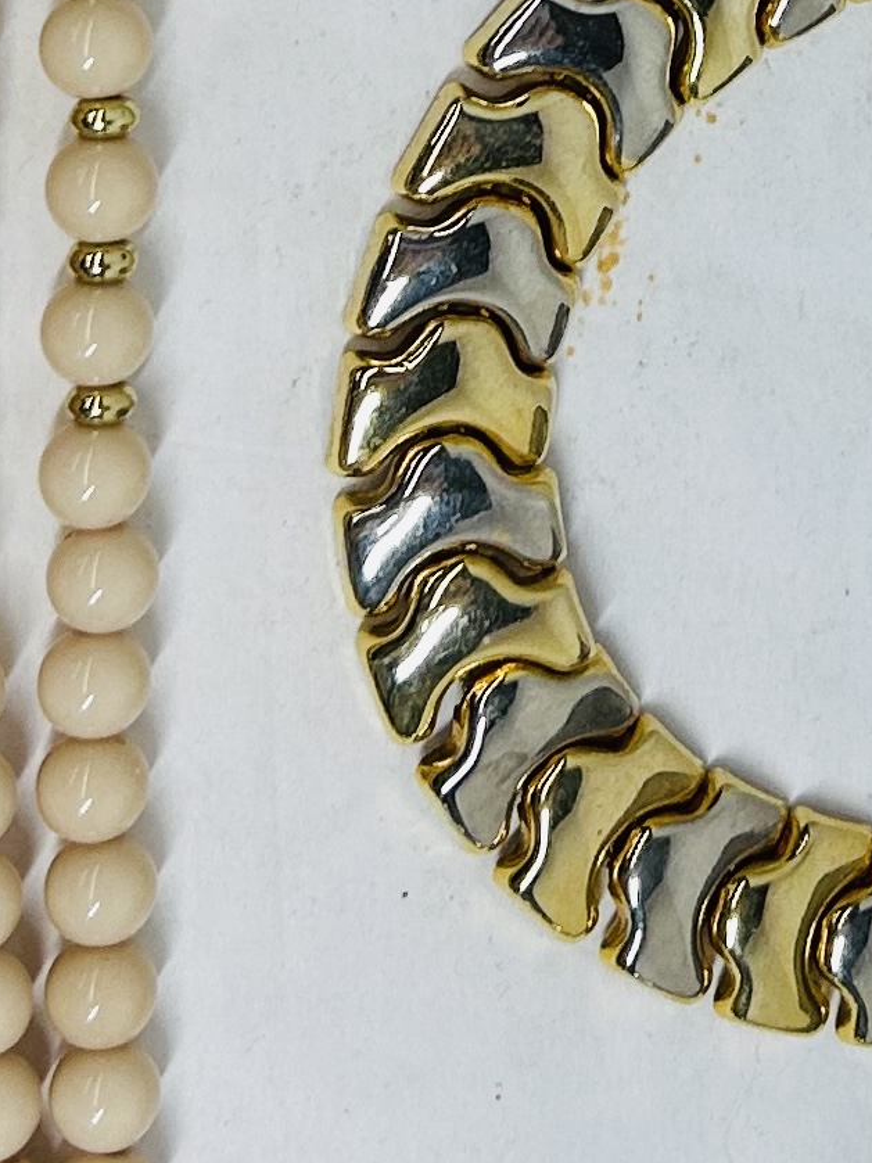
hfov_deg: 11.7
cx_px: 941
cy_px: -610
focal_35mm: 125
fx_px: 4200
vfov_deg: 14.6
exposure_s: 1/397
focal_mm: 5.7
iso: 50
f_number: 1.5
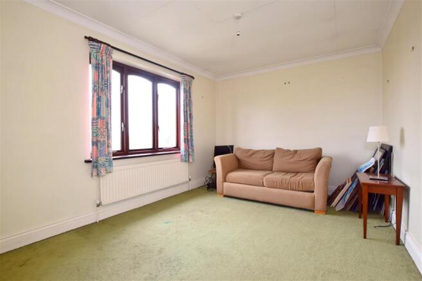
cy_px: 140
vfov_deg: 72.0
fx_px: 193
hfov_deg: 95.0
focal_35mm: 16
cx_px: 211
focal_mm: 11
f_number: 8
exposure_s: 1/60
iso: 400
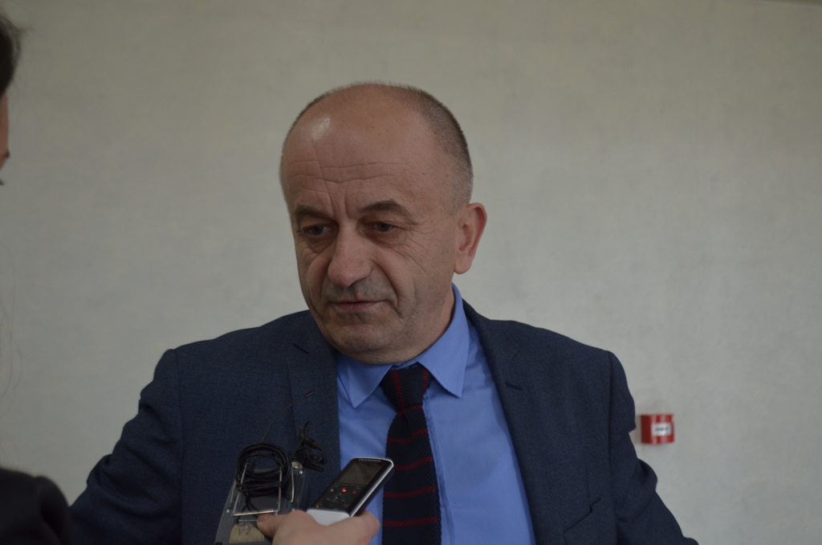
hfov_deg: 35.1
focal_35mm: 57
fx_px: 1299
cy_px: 272
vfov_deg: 23.7
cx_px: 411
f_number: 5
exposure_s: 1/60
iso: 640
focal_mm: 38
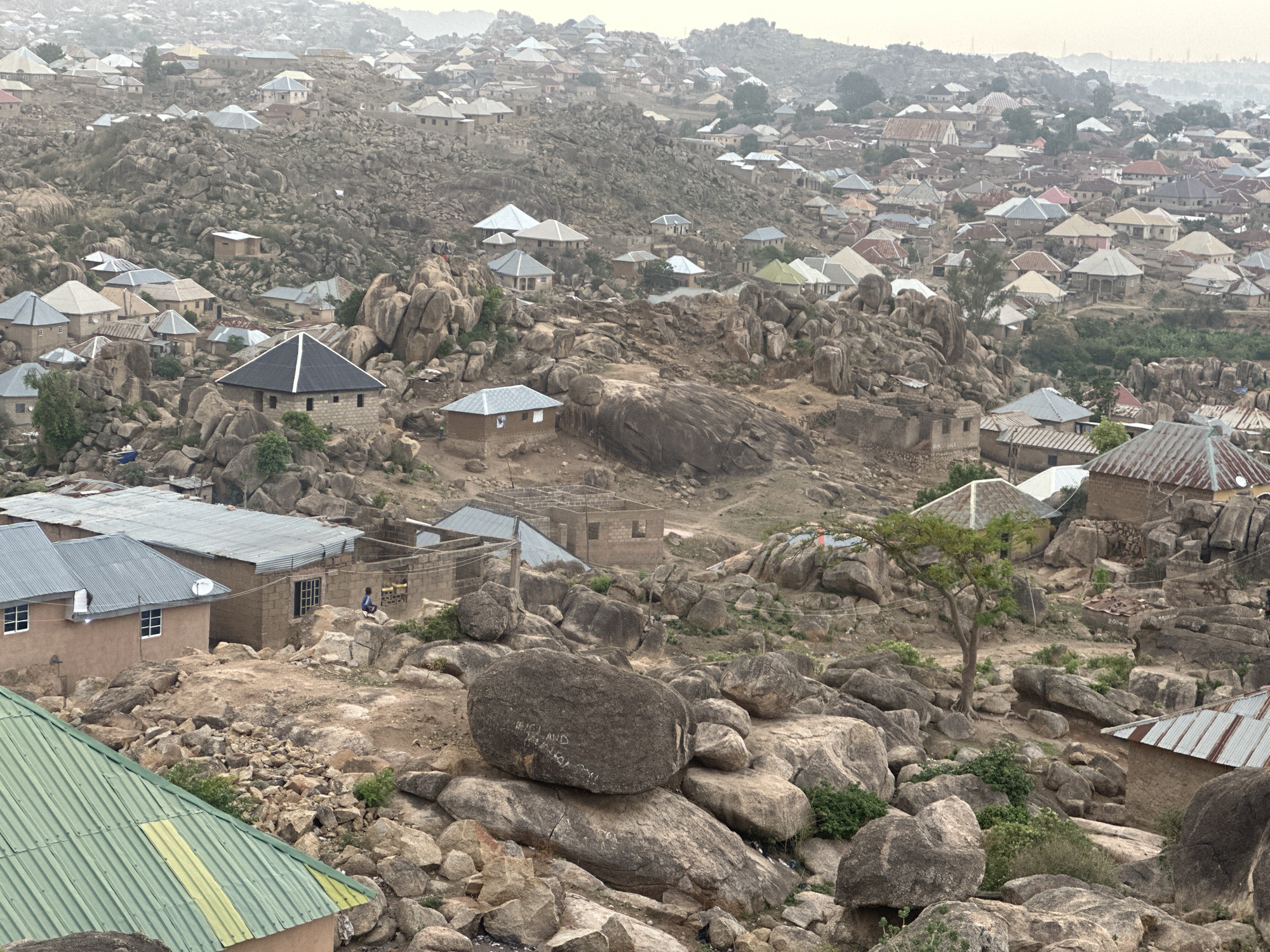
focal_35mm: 77
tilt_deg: -9.1
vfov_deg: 19.1
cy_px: 476
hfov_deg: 25.3
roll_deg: -1.8
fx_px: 2825
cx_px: 635
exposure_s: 1/99
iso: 100
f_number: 2.8
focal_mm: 9
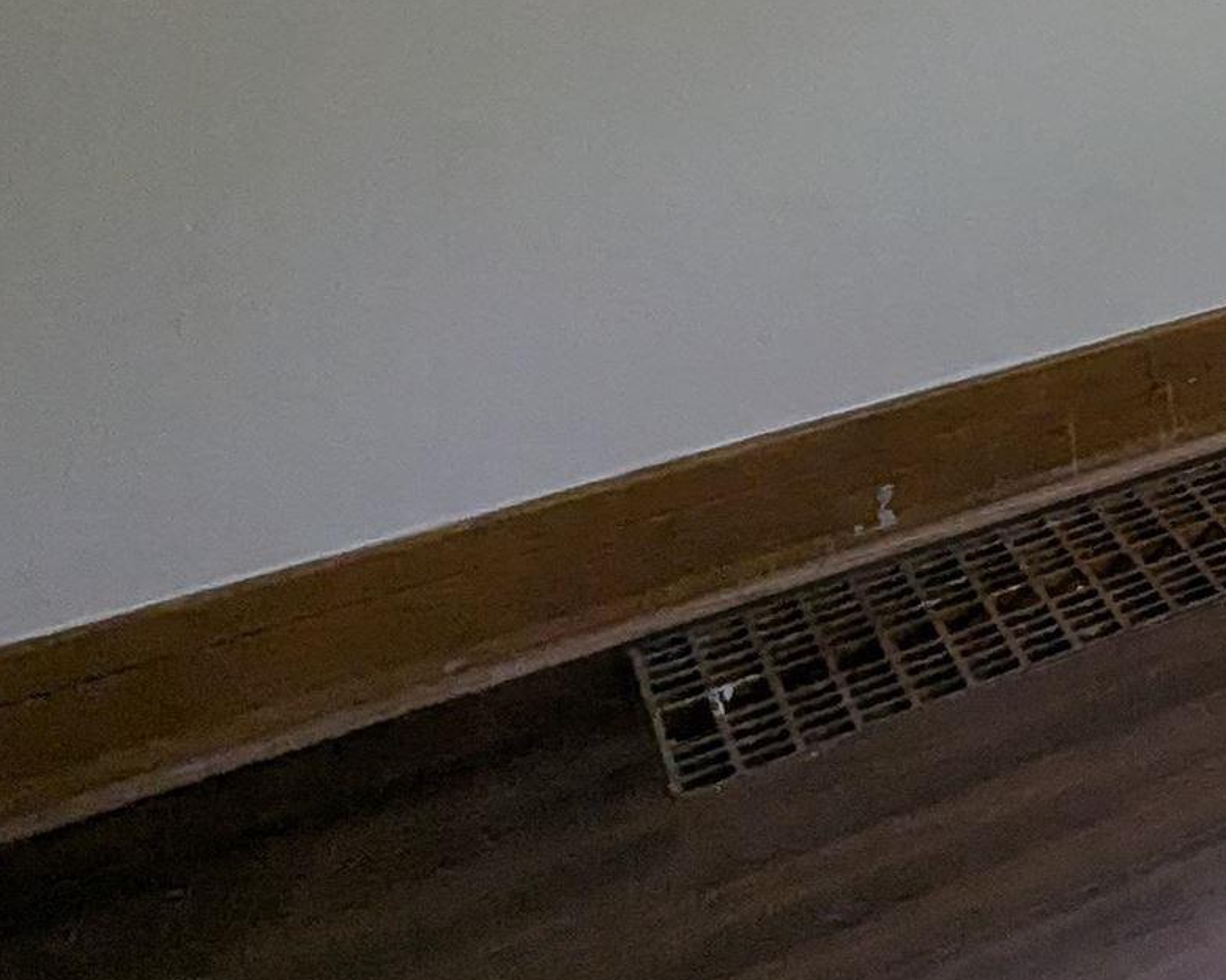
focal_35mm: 50
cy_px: -384
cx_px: 2320
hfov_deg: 20.9
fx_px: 1814
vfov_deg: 25.0
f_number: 2.2
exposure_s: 1/120
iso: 40
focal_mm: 1.95
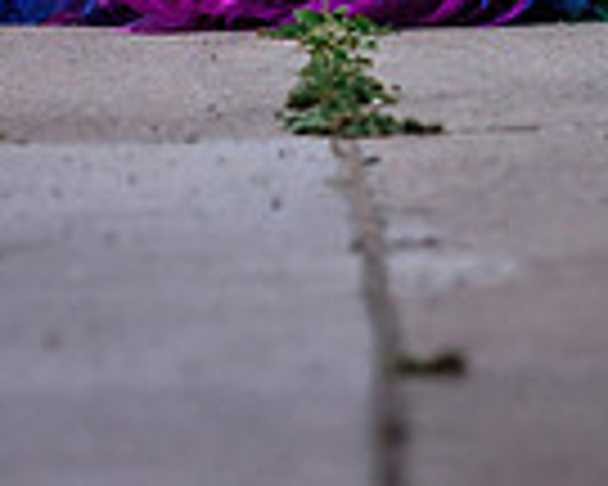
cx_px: 209
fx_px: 9609
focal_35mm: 534
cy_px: -169
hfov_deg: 3.6
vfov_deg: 2.9
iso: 400
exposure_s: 1/500
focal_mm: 74.4
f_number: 2.8
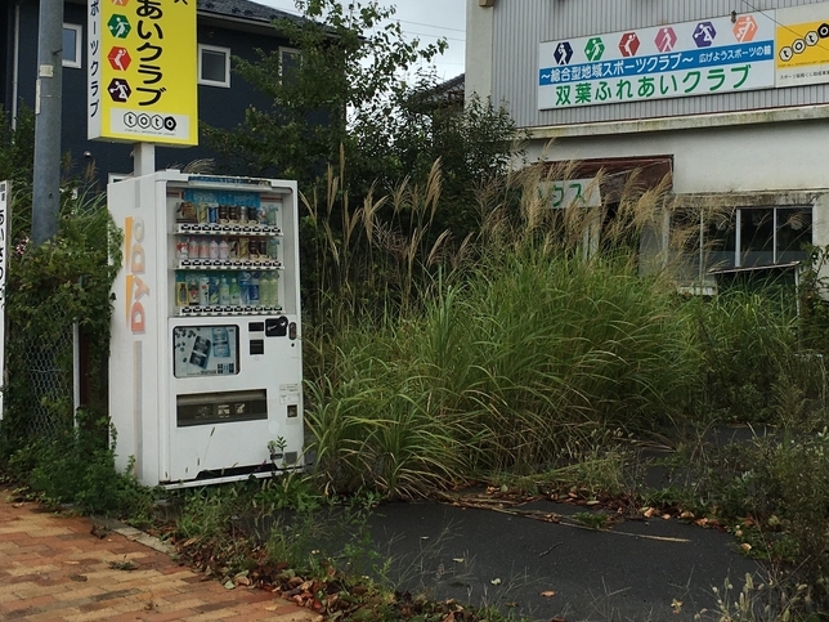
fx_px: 1293
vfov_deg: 26.8
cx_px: 422
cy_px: 173
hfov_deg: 35.5
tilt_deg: +5.2
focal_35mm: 54
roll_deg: -0.4
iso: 25
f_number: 2.2
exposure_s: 1/732
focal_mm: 4.15
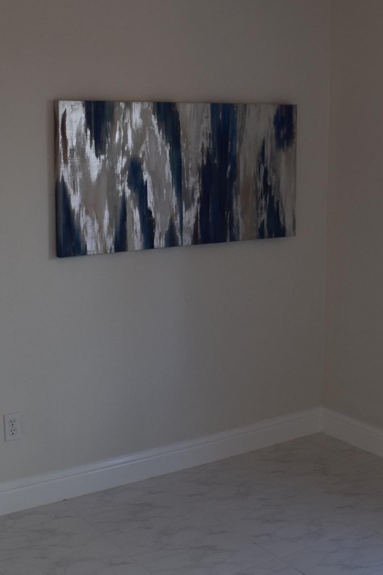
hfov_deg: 26.5
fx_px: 814
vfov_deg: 38.8
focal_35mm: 51
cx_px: 170
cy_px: 237
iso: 400
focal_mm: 18
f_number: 6.3
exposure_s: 1/160
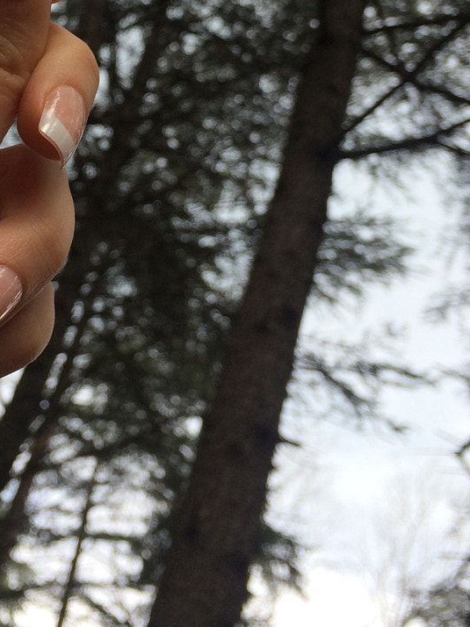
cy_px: 111
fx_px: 1177
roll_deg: -15.0
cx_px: 101
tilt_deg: +42.4
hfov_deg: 22.3
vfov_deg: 29.1
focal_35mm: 65
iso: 32
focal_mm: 4.15
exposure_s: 1/533
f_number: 2.2
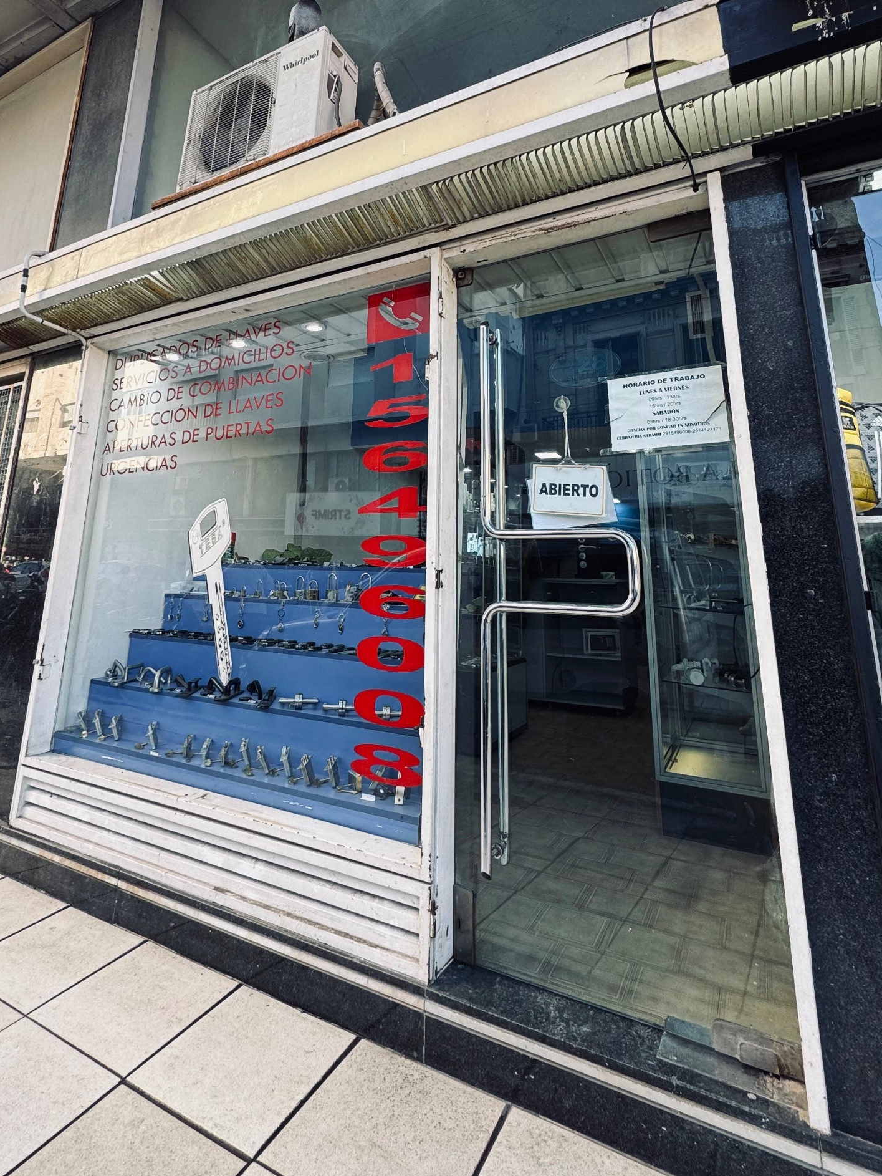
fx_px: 645
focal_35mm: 19
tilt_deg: +14.1
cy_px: 414
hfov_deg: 68.6
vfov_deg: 82.4
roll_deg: -1.2
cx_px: 408
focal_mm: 2.22
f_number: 2.2
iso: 40
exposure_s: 1/124
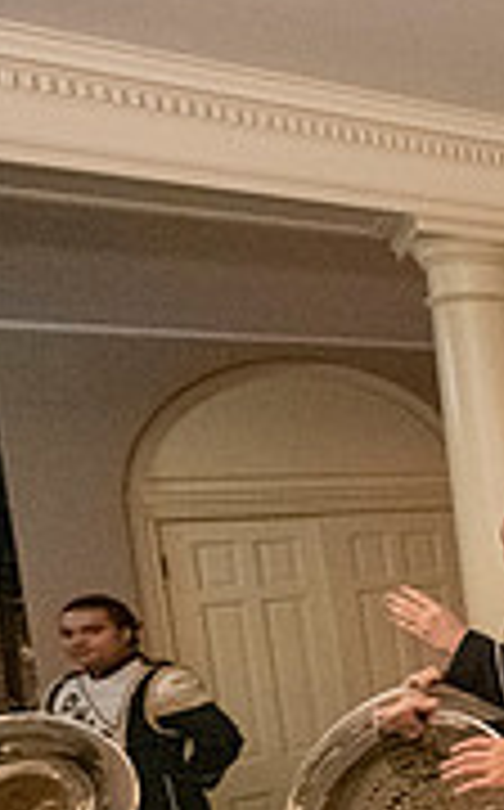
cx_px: 1161
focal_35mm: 46
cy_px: 592
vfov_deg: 42.4
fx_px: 1014
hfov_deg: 15.9
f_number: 4.5
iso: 16000
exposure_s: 1/250
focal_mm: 14
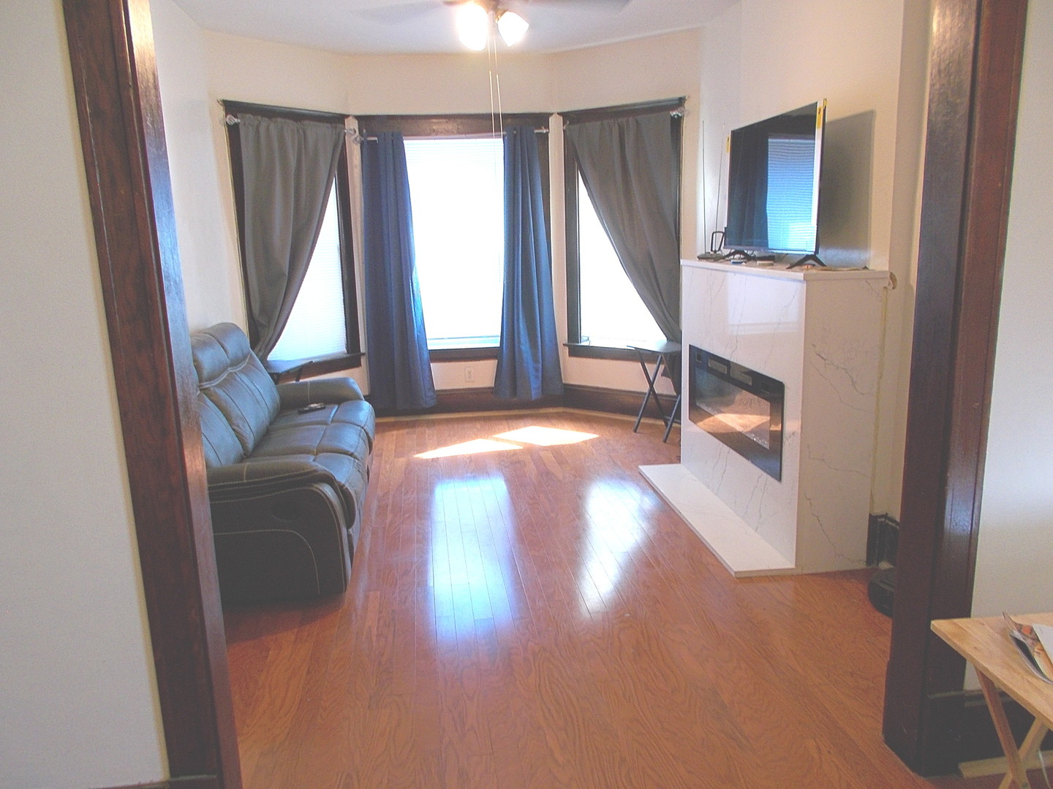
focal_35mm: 26
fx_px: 791
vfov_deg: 53.1
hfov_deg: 67.3
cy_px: 394
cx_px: 526
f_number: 3.2
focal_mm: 4.6
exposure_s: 1/25
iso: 100
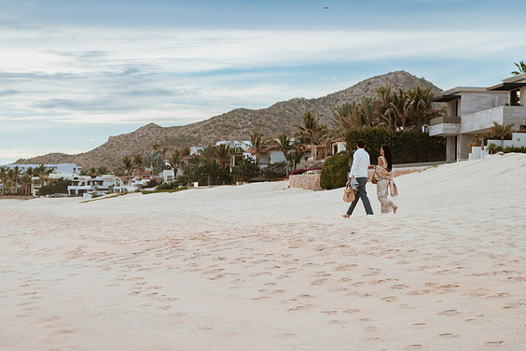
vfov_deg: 15.9
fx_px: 1256
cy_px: 215
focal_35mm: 86
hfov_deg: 23.6
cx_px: 211
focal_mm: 70
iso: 250
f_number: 2.8
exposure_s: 1/4000
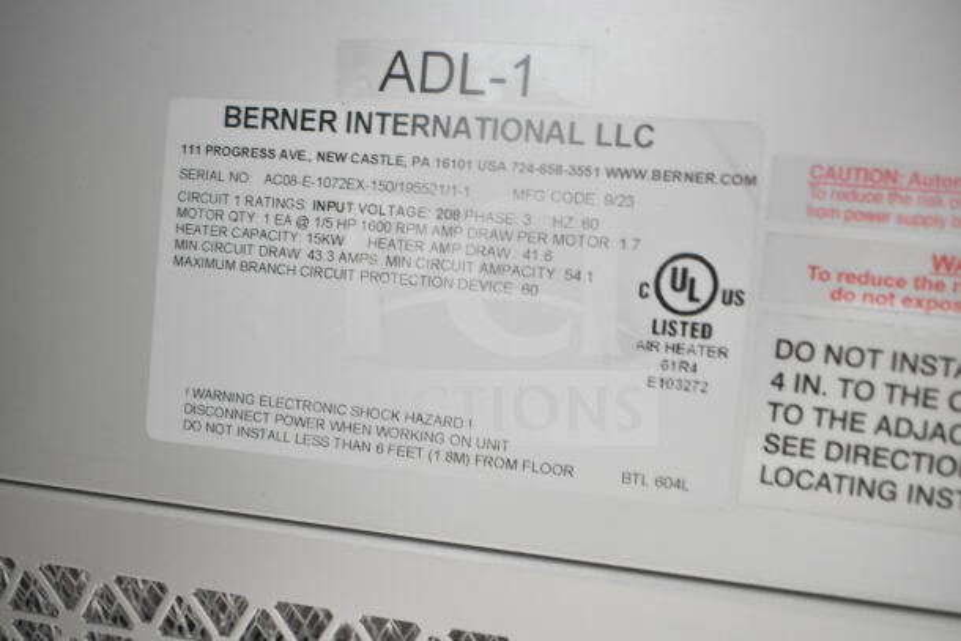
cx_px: 480
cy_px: 320
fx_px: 961
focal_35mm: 36
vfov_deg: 36.9
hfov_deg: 53.1
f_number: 4
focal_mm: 24
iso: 2800
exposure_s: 1/40
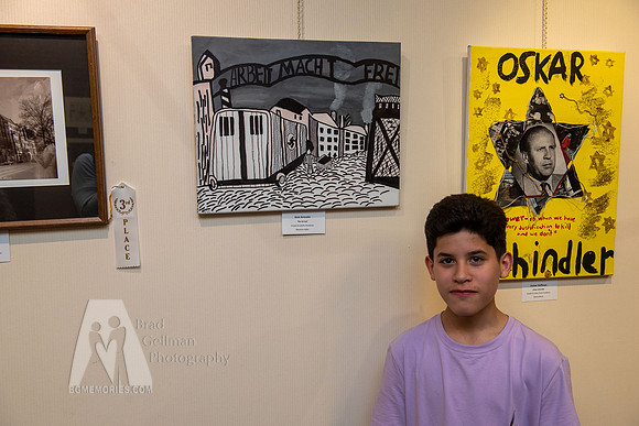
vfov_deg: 36.9
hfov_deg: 53.1
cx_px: 320
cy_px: 213
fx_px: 639
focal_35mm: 36
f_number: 5
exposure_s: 1/100
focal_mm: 36
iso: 1000
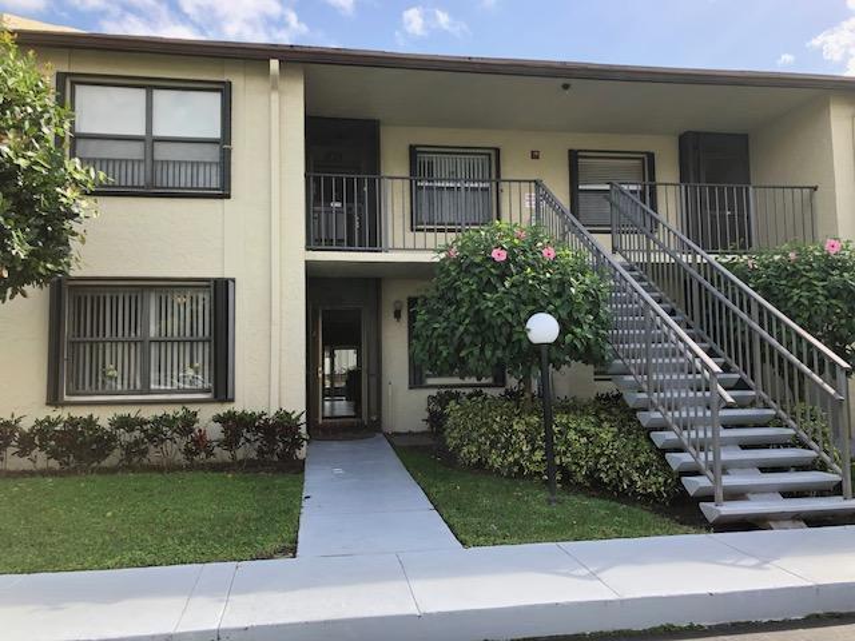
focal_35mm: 28
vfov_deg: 49.7
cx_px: 428
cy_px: 320
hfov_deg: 63.4
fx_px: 692
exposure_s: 1/470
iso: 20
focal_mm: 3.99
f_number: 1.8
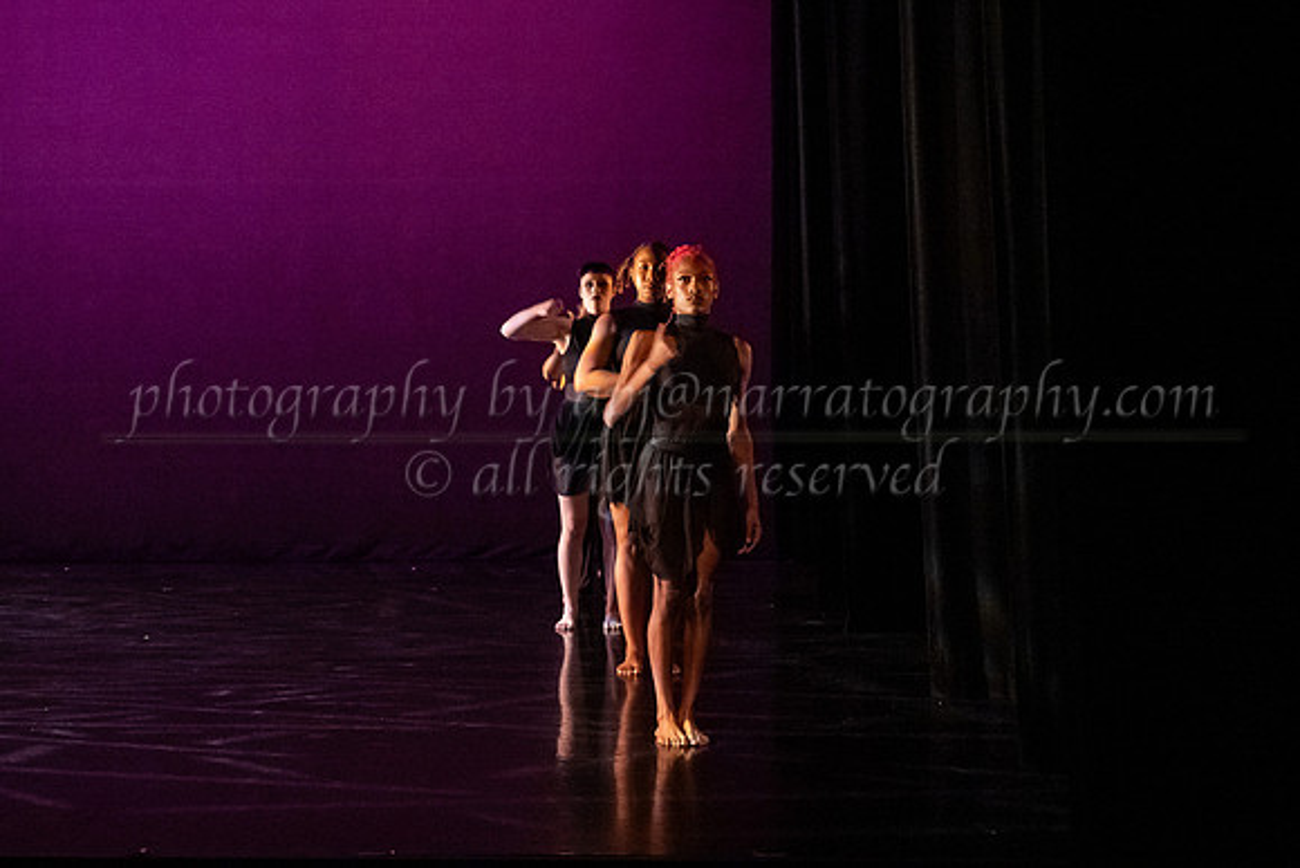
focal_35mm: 65
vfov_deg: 20.8
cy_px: 279
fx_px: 2353
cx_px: 455
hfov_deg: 30.7
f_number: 4
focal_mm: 48
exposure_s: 1/160
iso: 6400
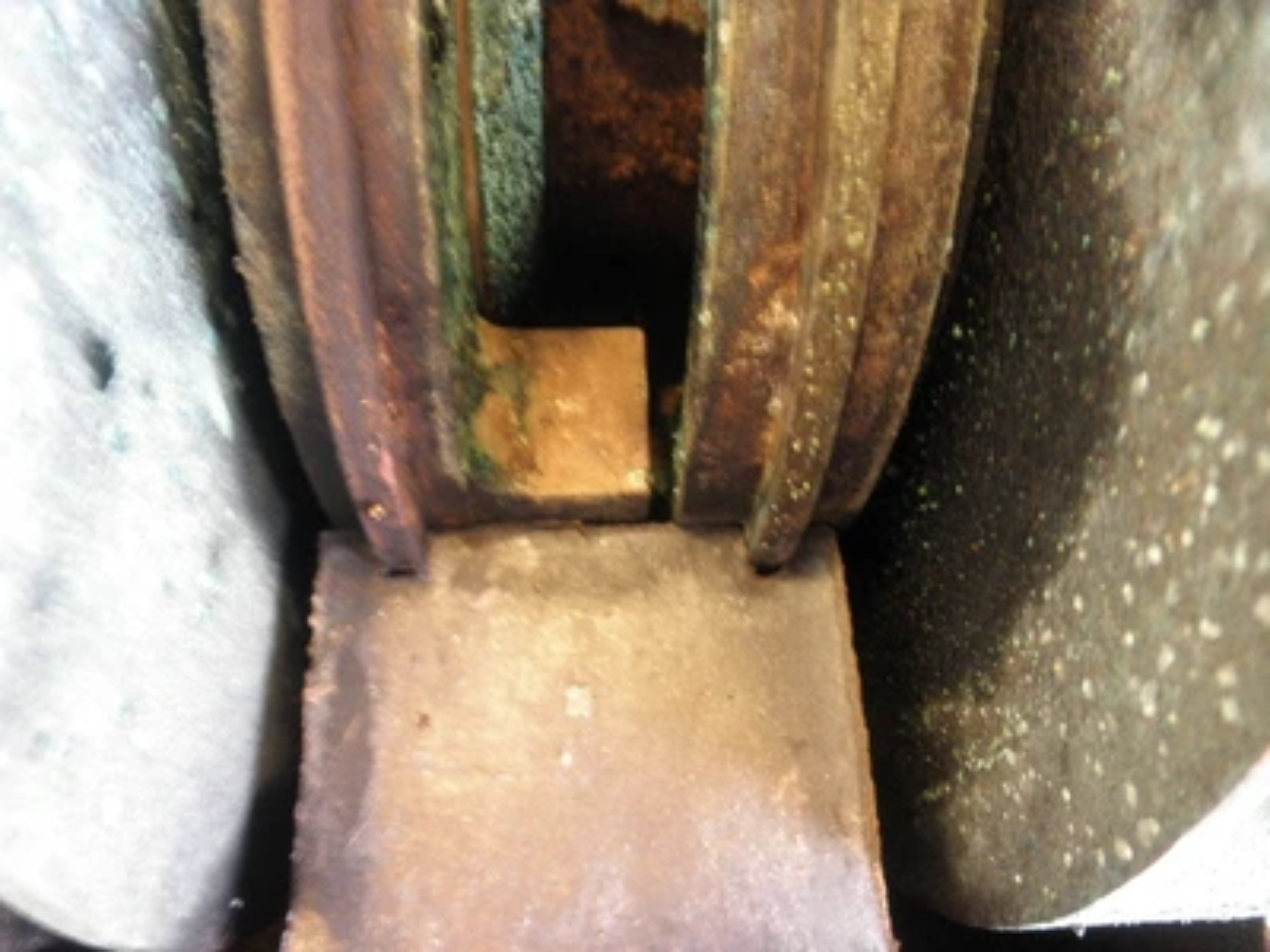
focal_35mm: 28
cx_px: 635
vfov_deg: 49.7
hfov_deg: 63.4
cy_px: 476
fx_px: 1027
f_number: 3
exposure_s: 1/5
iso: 200
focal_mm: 5
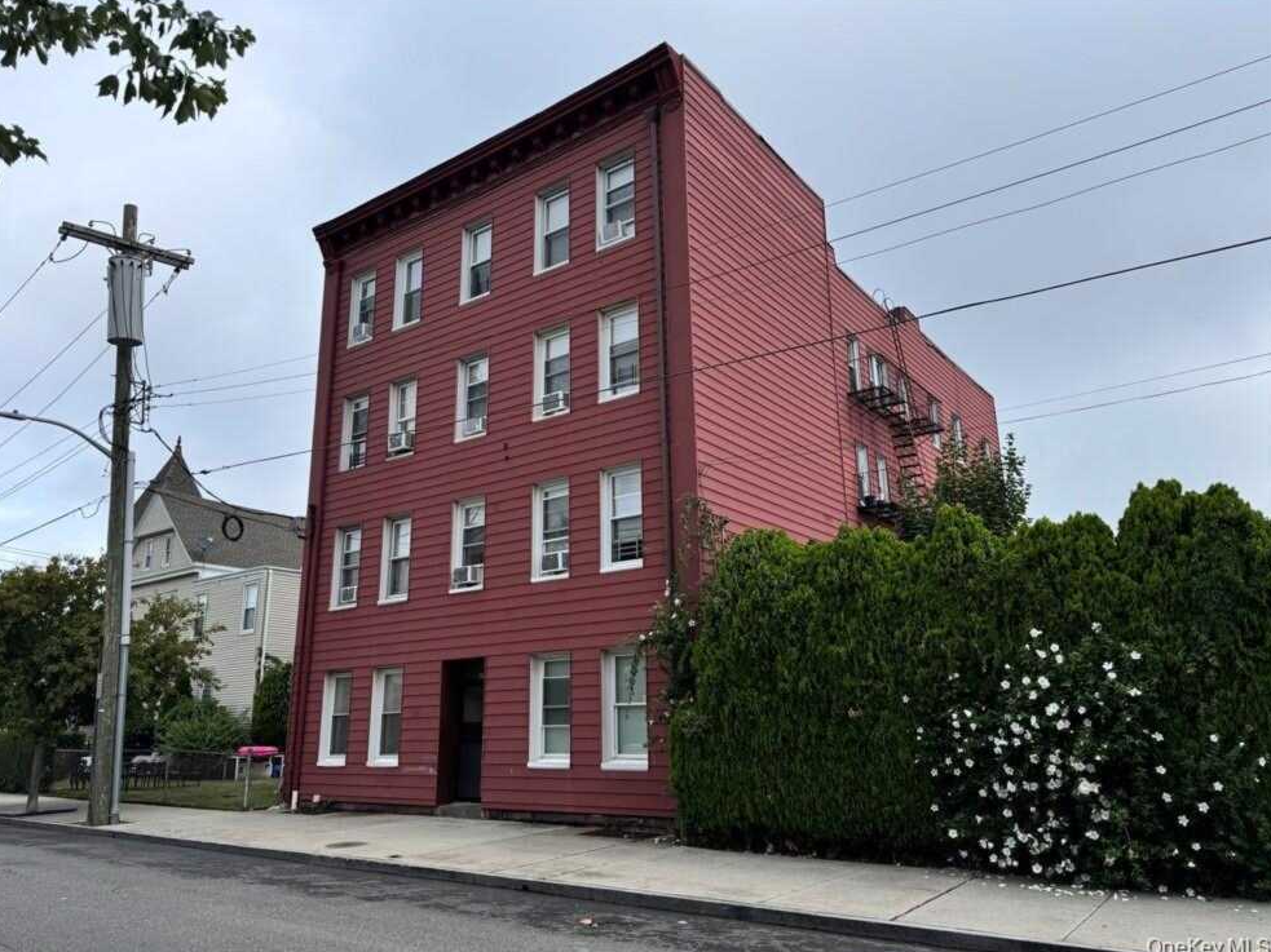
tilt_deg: +15.8
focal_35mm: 25
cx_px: 615
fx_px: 918
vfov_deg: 54.9
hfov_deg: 69.4
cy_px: 466
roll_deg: +0.4
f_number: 1.78
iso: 80
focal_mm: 6.76
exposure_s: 1/4310
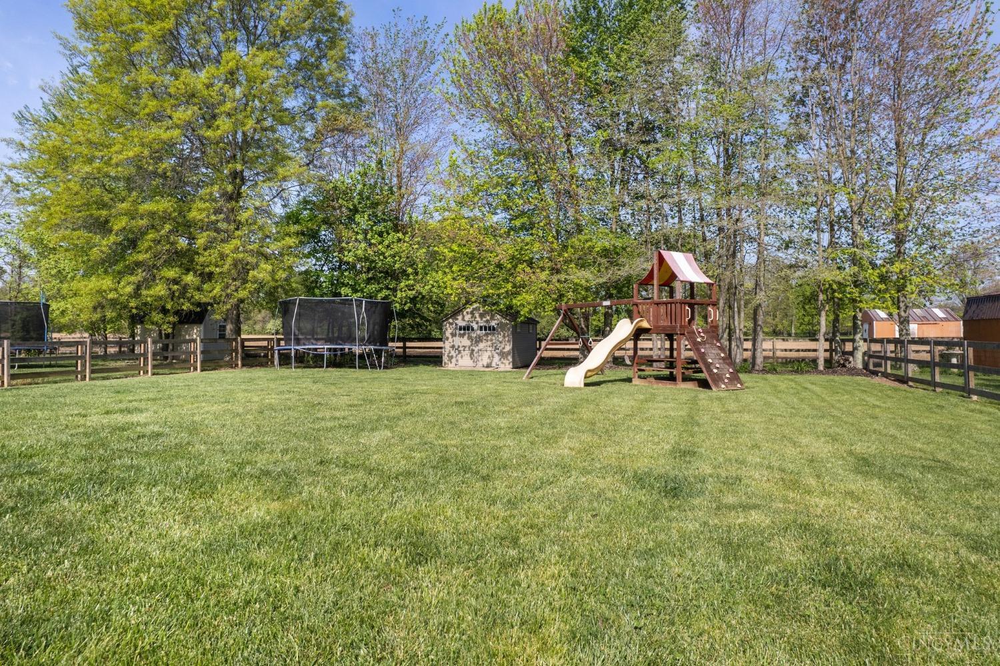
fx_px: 611
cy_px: 333
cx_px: 500
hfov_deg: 78.6
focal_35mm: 22
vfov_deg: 57.2
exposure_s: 1/1250
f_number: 2.8
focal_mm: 8.38
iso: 100
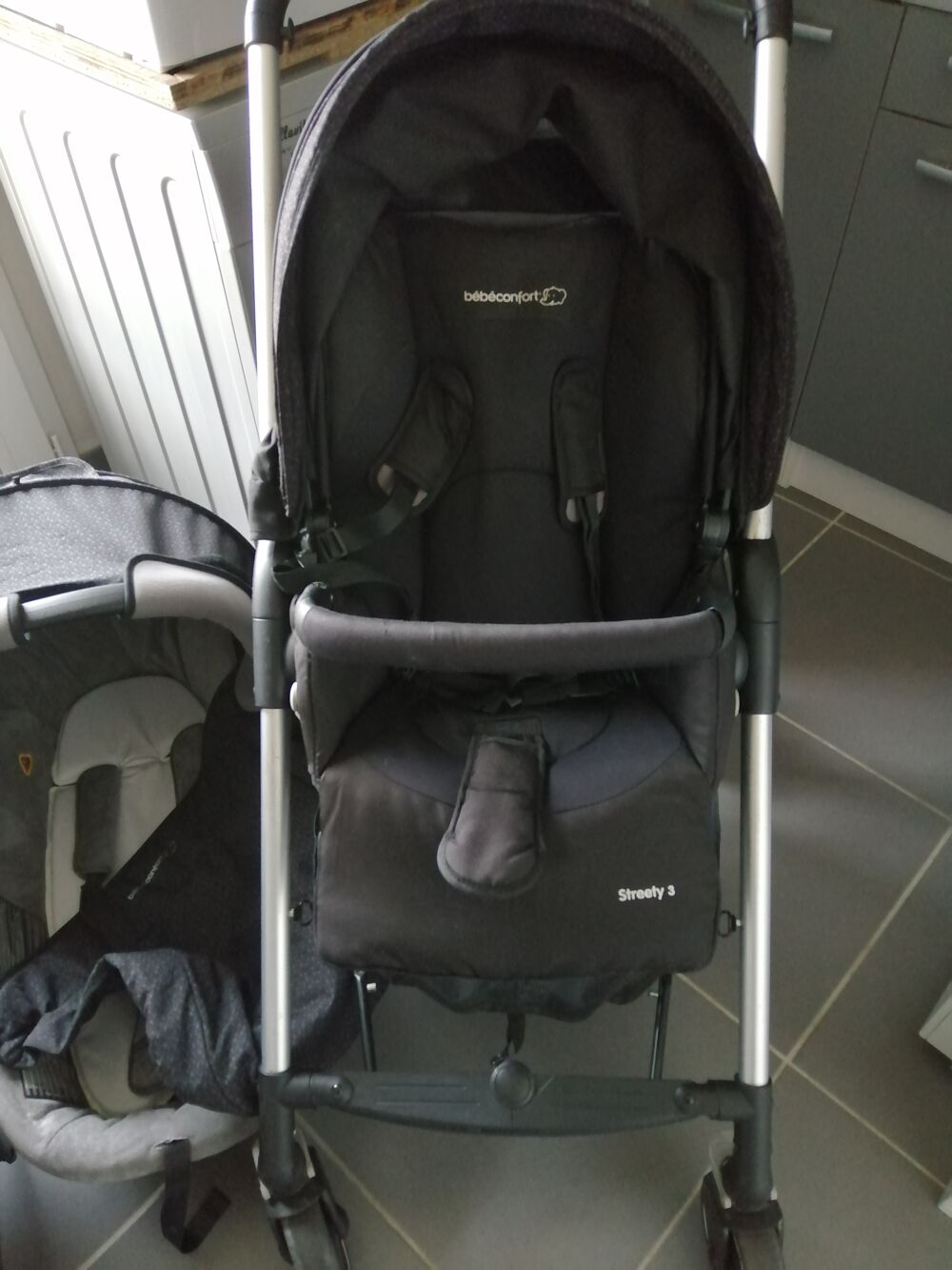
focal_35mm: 26
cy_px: 635
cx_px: 476
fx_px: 953
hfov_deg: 53.1
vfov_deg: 67.3
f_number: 1.8
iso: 640
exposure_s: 1/100
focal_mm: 3.6
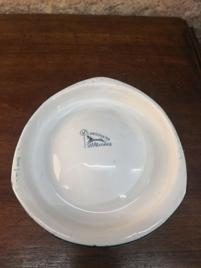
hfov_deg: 51.4
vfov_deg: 65.3
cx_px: 100
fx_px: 209
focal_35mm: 27
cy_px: 134
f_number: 1.6
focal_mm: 3.95
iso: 80
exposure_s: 1/50
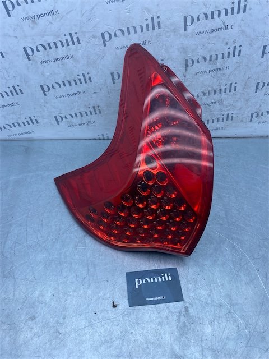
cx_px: 134
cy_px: 180
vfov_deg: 67.3
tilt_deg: -50.6
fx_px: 269
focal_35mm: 26
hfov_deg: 53.1
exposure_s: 1/839
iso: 32
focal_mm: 4.25
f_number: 1.8
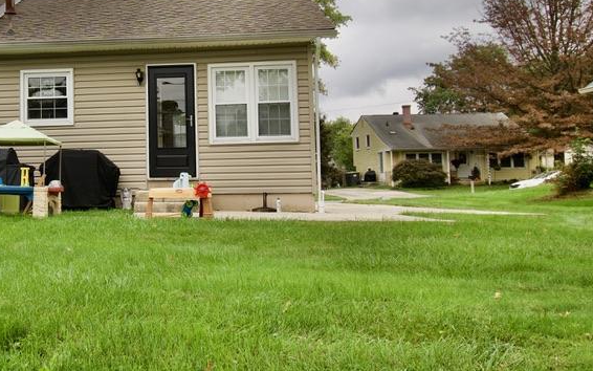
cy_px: 114
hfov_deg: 42.5
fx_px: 711
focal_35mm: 44
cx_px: 89
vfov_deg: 29.0
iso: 100
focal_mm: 15
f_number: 6.3
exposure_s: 1/200
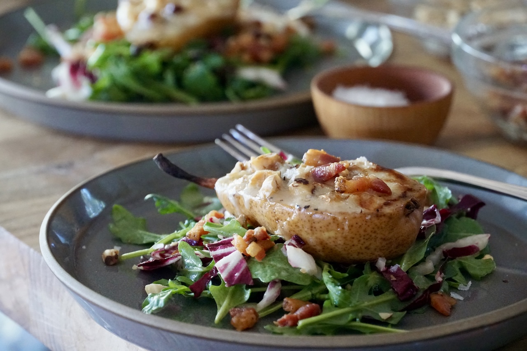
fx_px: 1976
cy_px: 176
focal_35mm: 135
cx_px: 264
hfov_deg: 15.2
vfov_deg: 10.2
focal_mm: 90
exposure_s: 1/60
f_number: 5.6
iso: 6400
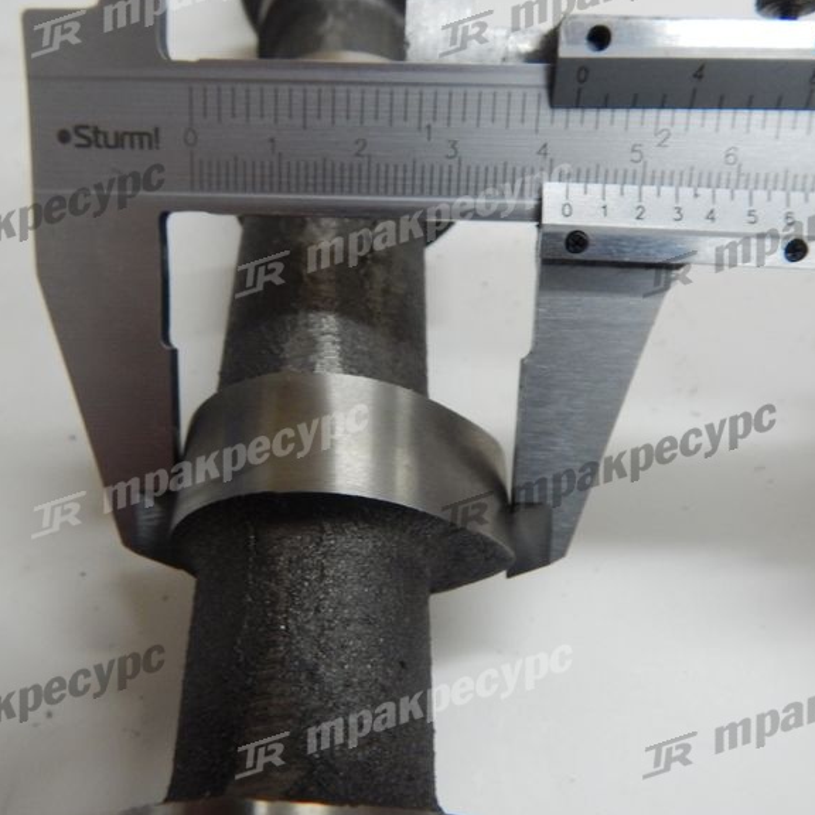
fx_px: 719
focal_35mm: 27
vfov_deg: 59.1
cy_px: 416
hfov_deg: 58.9
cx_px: 358
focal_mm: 4
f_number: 3
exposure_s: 1/30
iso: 320
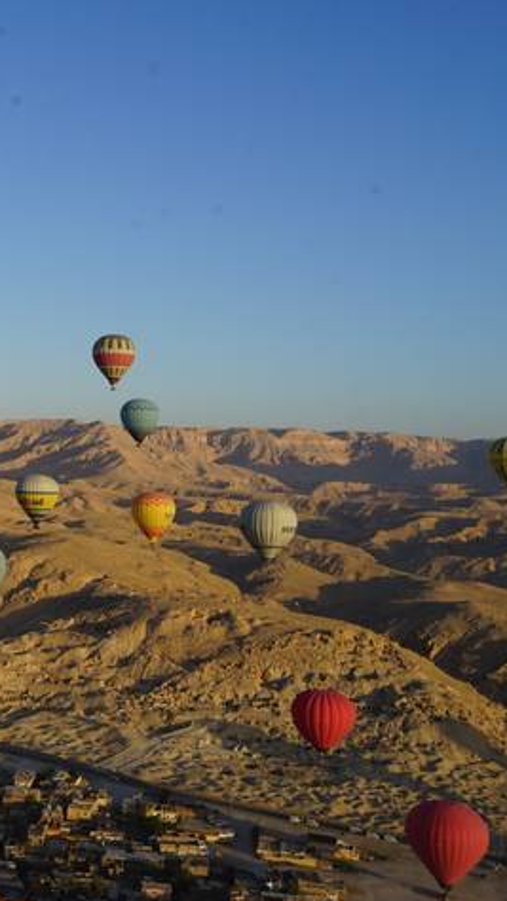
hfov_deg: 23.7
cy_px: 451
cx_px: -97
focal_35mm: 46
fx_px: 1100
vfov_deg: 44.6
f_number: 11
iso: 100
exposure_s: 1/125
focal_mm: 29
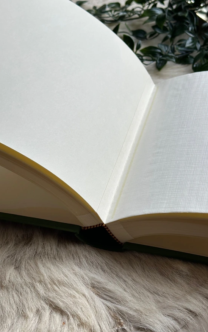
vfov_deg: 39.6
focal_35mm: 51
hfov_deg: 25.3
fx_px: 462
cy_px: 166
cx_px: 121
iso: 64
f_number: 1.78
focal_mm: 6.86
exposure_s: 1/444
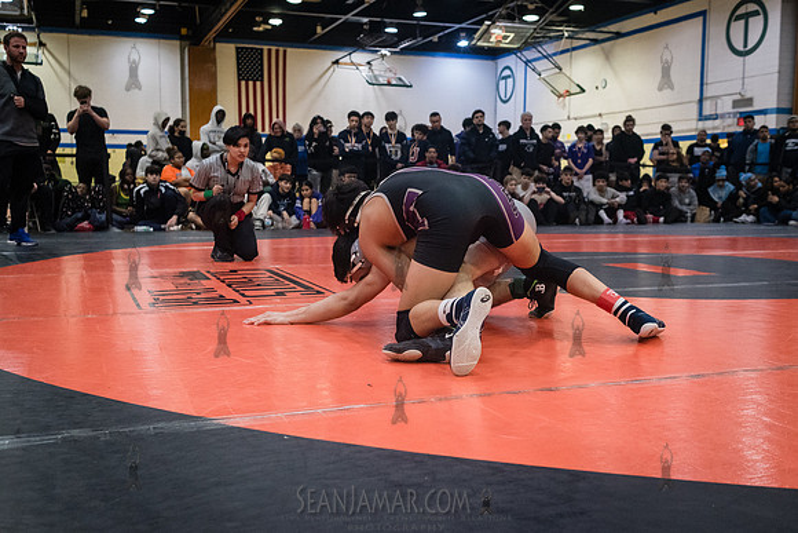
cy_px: 266
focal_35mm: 38
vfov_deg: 35.2
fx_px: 838
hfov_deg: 50.9
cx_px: 399
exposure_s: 1/400
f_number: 4
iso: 8000
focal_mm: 35
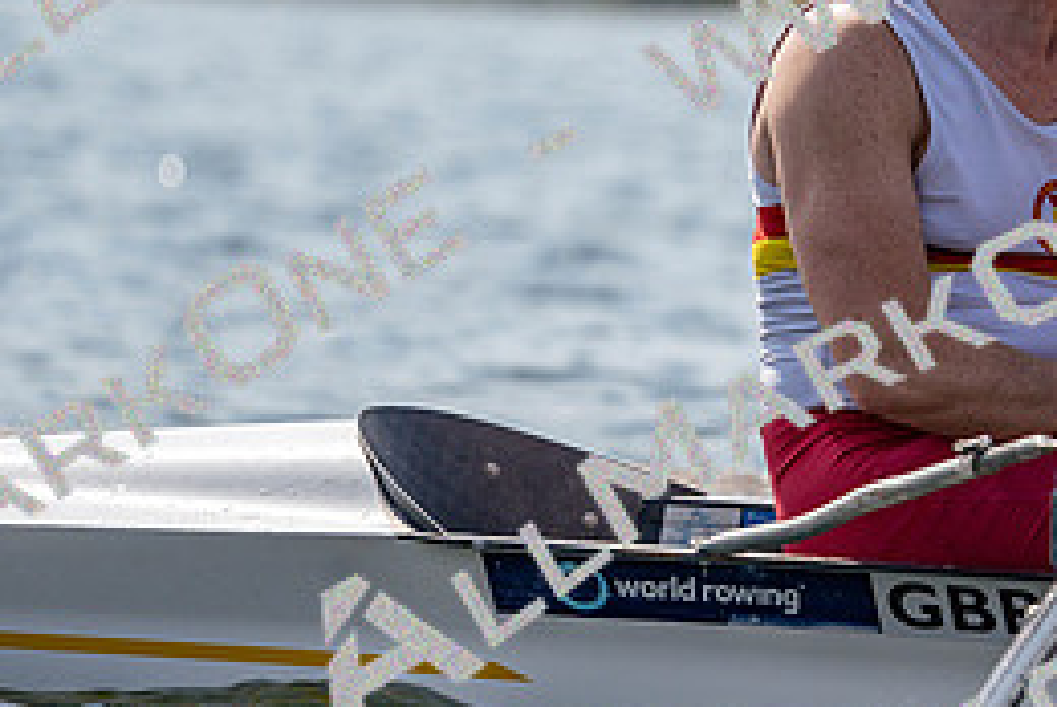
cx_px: 1146
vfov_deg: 1.8
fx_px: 23103
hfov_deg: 2.6
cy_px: 124
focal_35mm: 786
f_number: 6.3
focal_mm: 353
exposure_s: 1/1600
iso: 200
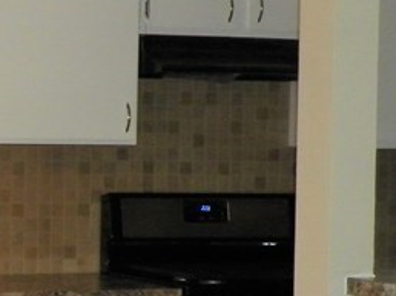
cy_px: 209
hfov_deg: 13.0
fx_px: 1589
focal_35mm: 139
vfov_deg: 10.6
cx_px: -282
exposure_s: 1/125
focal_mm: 6.2
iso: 200
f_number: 3.2
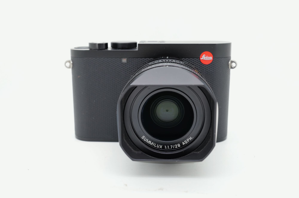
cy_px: 99
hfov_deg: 45.5
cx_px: 150
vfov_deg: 31.1
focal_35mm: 43
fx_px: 357
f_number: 8
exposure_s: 1/80
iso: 800
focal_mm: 43
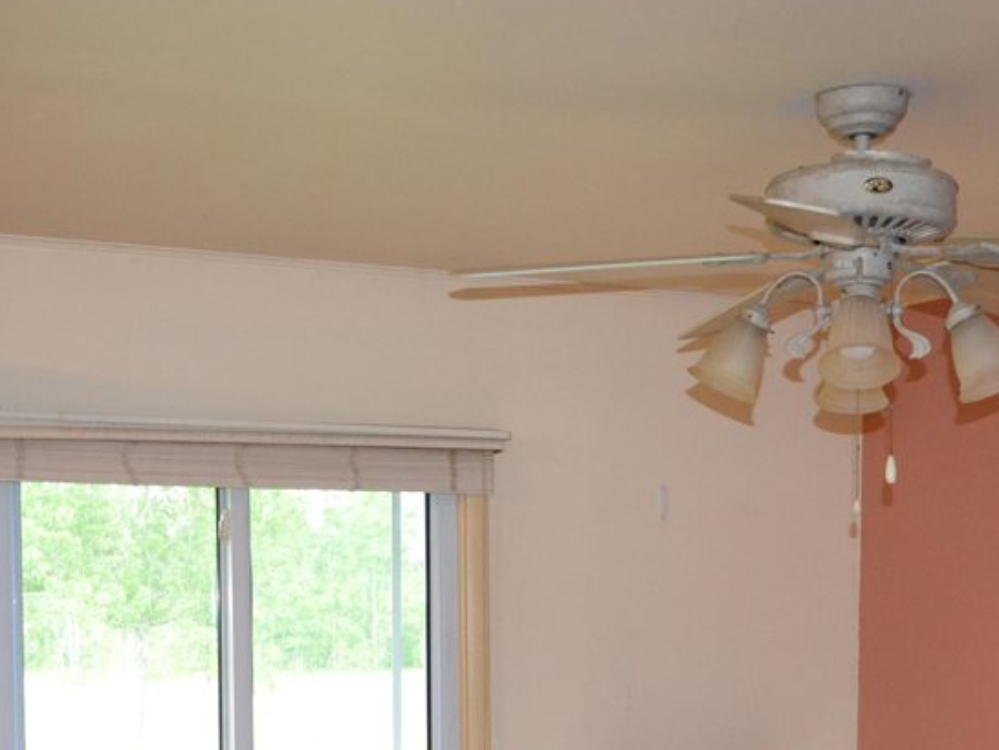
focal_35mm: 61
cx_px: 526
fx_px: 1761
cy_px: 731
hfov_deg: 31.7
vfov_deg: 23.2
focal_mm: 18
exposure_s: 1/60
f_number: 3.5
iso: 2200
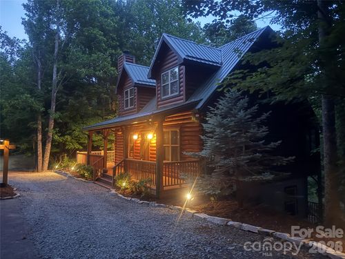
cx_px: 172
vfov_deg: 56.8
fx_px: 239
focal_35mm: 24
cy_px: 130
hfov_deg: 71.6
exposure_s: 1/9
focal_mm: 6.76
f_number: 1.78
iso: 1600
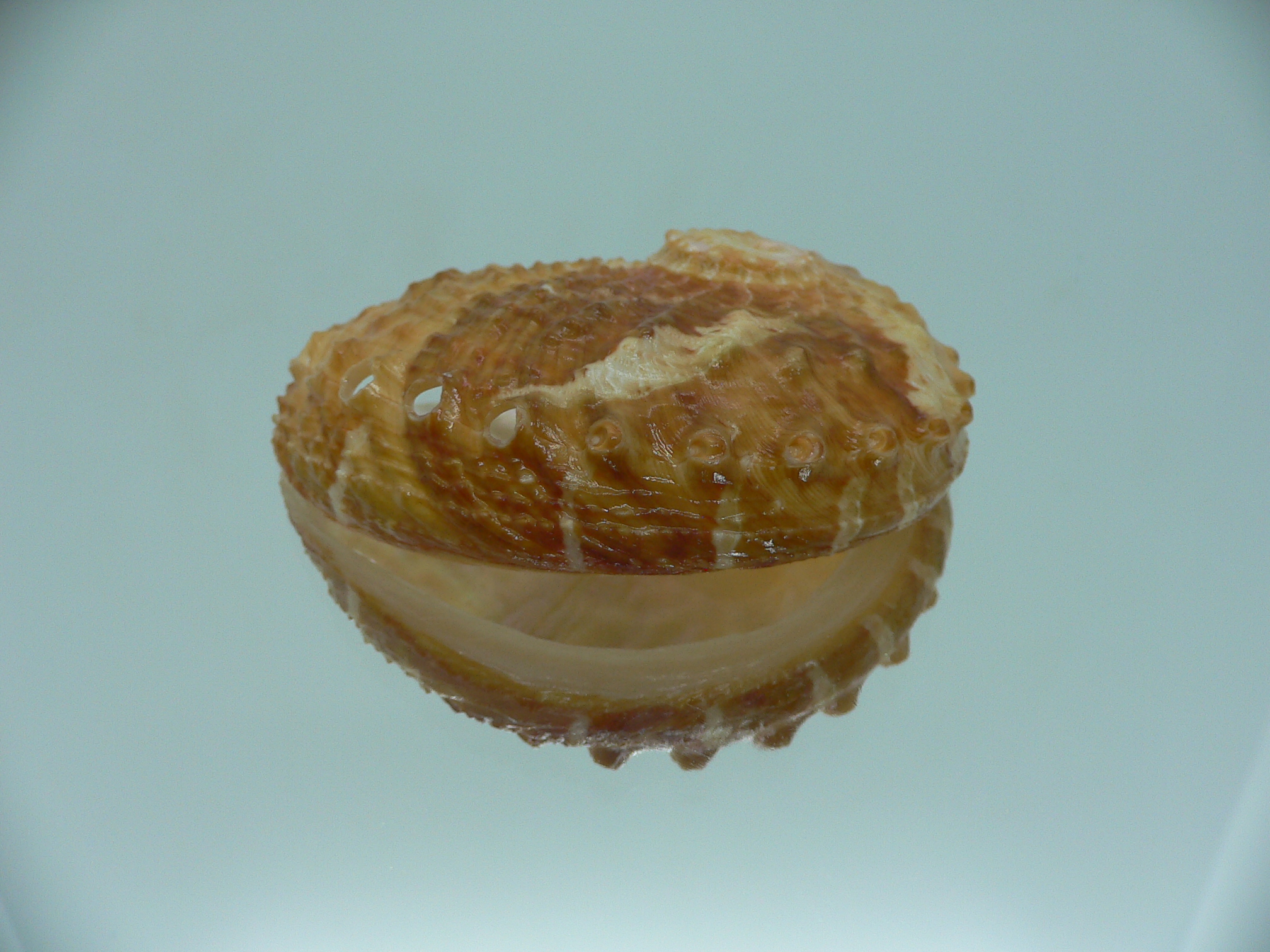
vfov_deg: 40.7
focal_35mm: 35
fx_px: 1284
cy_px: 476
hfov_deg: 52.6
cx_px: 635
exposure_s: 1/60
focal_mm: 4.6
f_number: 2.8
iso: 80
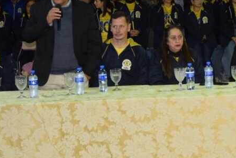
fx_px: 565
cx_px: 201
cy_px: 38
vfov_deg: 15.8
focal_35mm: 86
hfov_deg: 23.1
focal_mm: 25
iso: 1250
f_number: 3.8
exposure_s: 1/60
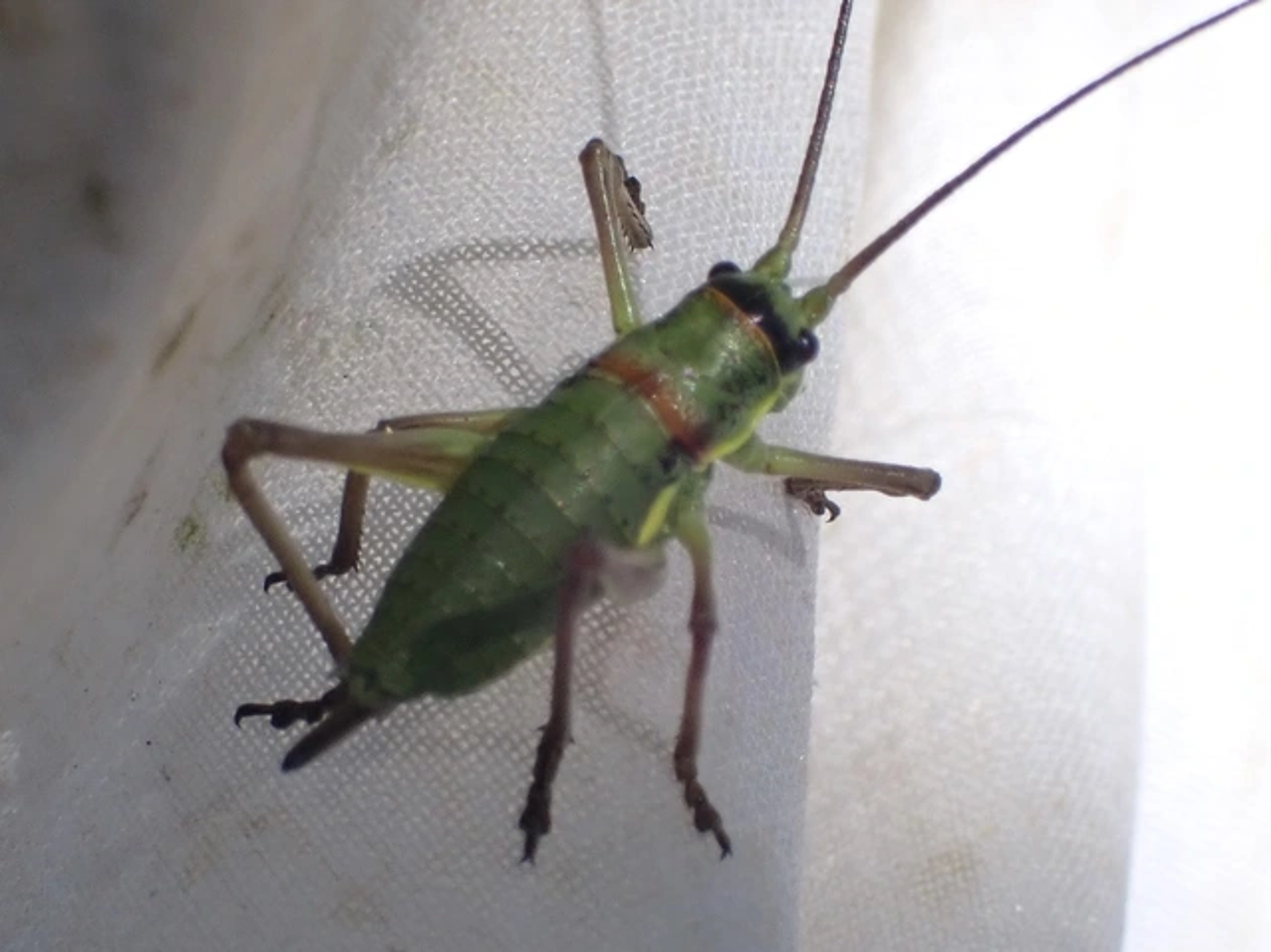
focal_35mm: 94
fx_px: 3449
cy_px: 476
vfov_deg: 15.7
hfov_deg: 20.9
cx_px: 636
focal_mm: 16.79
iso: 250
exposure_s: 1/400
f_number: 6.3
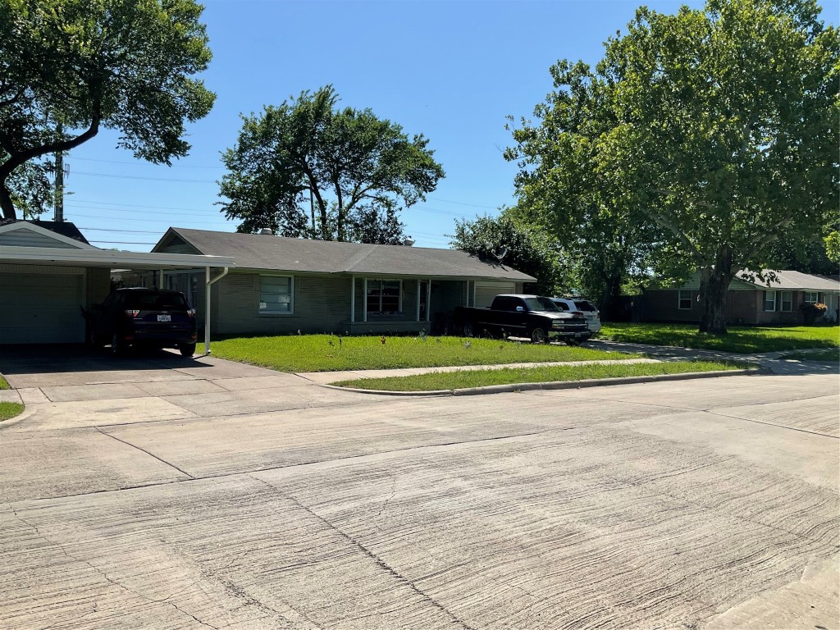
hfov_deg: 61.7
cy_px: 315
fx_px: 704
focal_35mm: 29
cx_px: 420
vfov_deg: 48.2
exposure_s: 1/2667
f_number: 1.8
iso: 25
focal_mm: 3
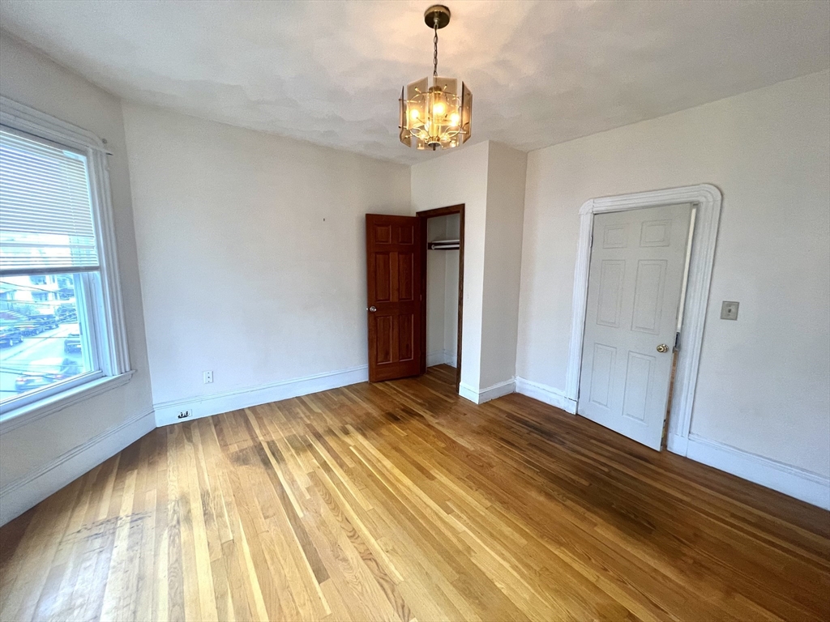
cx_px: 415
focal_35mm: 13
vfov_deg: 89.9
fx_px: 312
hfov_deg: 106.2
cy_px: 311
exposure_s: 1/60
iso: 160
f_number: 1.8
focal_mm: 1.57
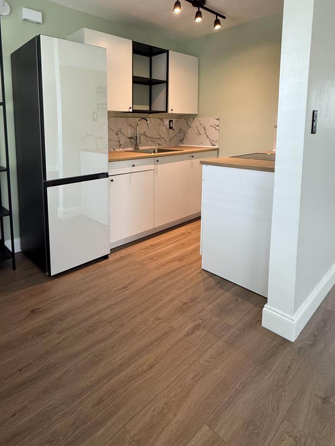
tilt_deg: -6.4
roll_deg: +0.7
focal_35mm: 21
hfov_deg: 62.0
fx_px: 271
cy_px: 161
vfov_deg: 77.2
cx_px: 114
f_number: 2.2
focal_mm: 2.22
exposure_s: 1/120
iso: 250
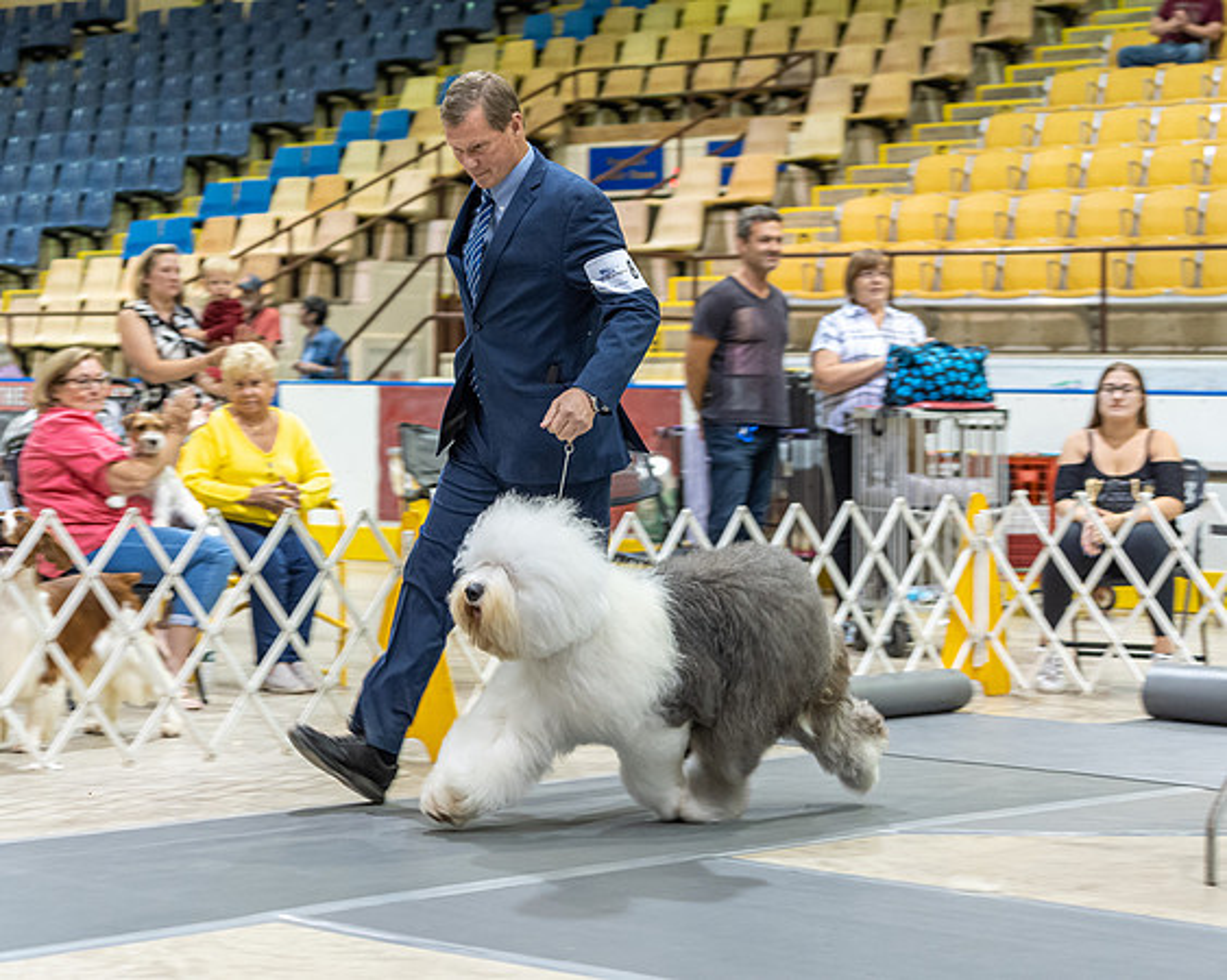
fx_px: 3148
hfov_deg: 22.1
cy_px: 490
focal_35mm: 87
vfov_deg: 17.7
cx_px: 614
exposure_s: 1/125
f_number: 4
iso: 3200
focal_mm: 77
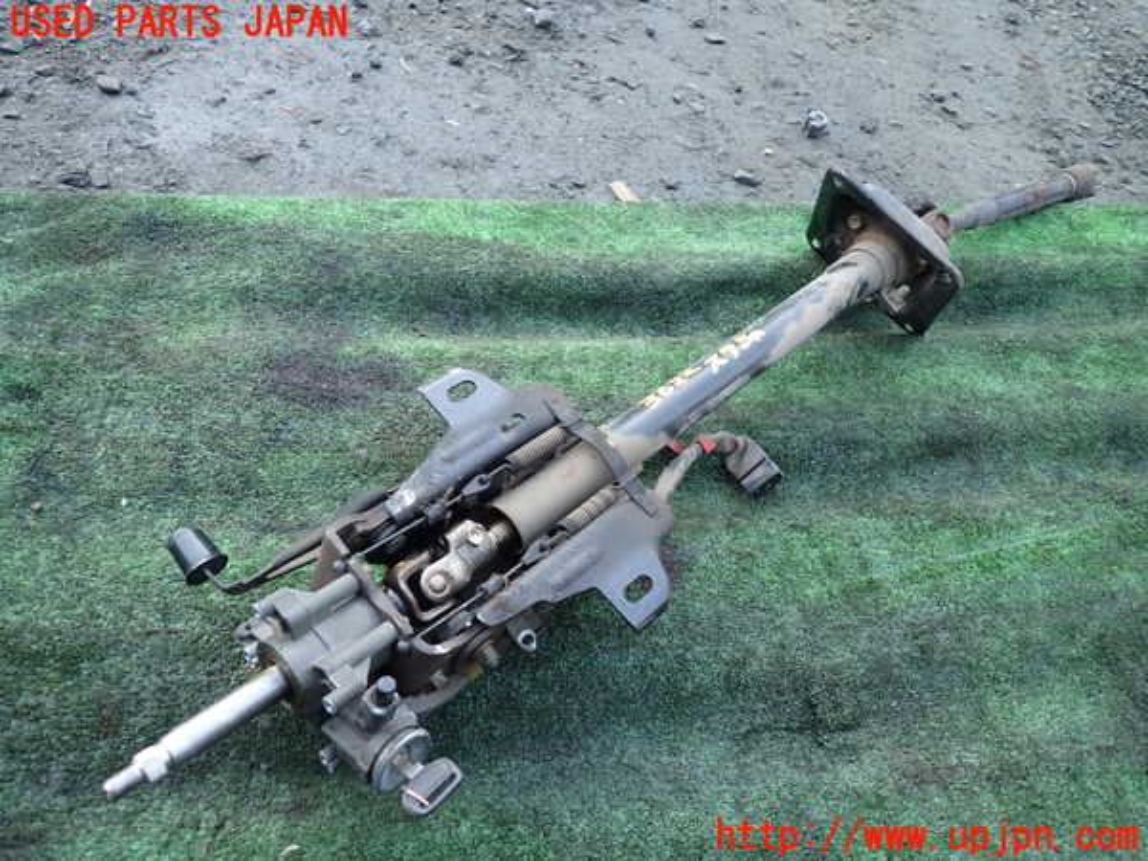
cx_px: 574
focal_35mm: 25
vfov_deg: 54.9
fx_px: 829
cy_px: 430
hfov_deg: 69.4
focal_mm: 4.5
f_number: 2
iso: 160
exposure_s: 1/60
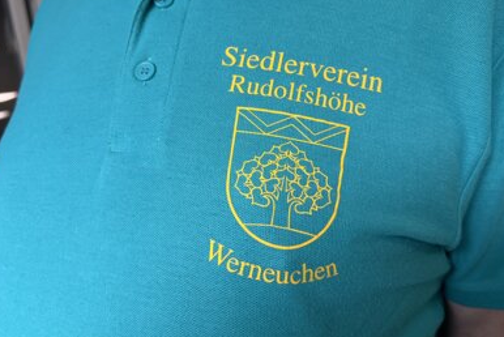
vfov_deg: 46.5
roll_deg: +1.6
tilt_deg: -14.6
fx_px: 392
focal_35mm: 28
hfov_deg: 65.4
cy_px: 166
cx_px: 247
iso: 125
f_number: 1.5
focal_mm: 5.7
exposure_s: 1/121
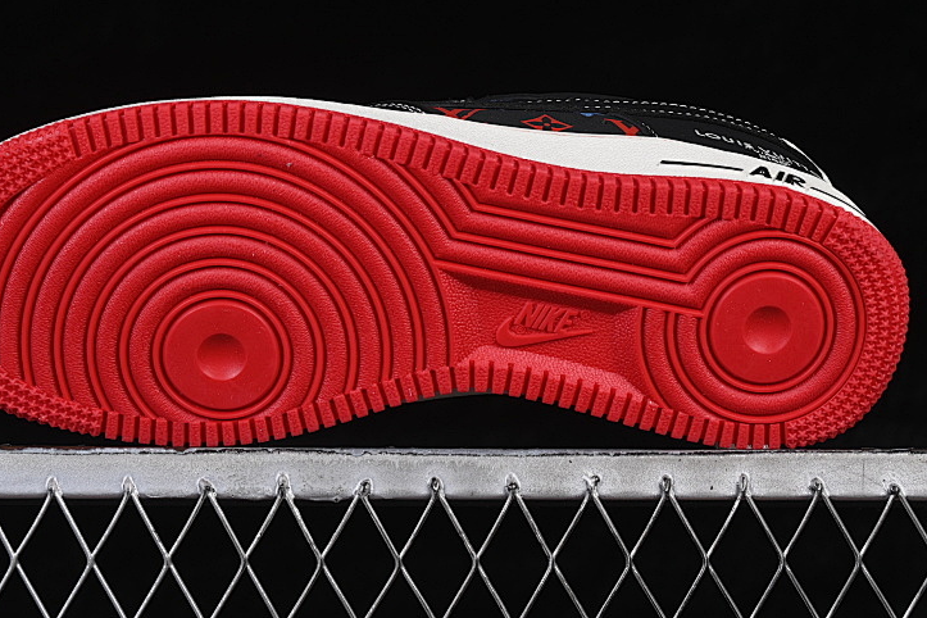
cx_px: 412
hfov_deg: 18.3
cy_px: 159
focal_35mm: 112
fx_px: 2884
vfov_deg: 12.2
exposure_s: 1/80
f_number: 8
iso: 160
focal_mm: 50
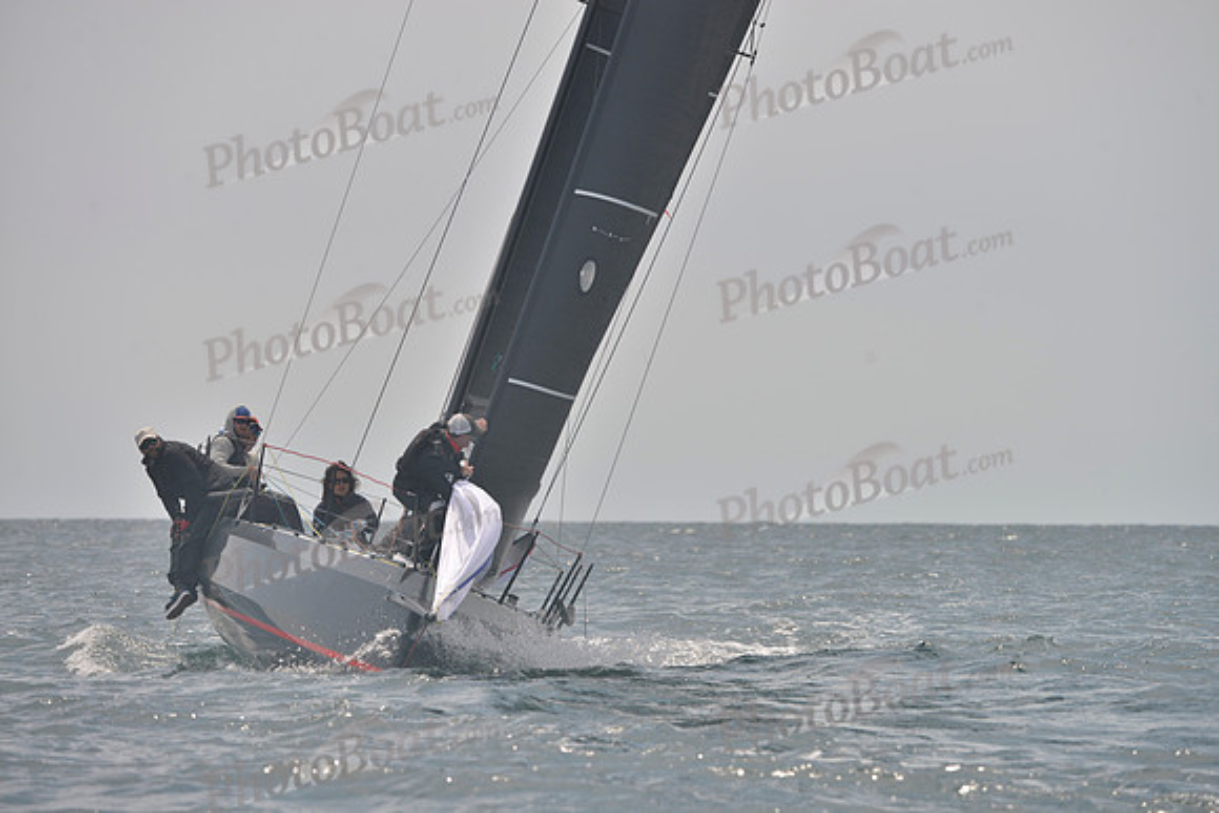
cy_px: 406
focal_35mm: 240
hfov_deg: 8.6
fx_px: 8128
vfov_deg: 5.7
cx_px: 610
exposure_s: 1/1250
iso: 280
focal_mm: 240
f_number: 8
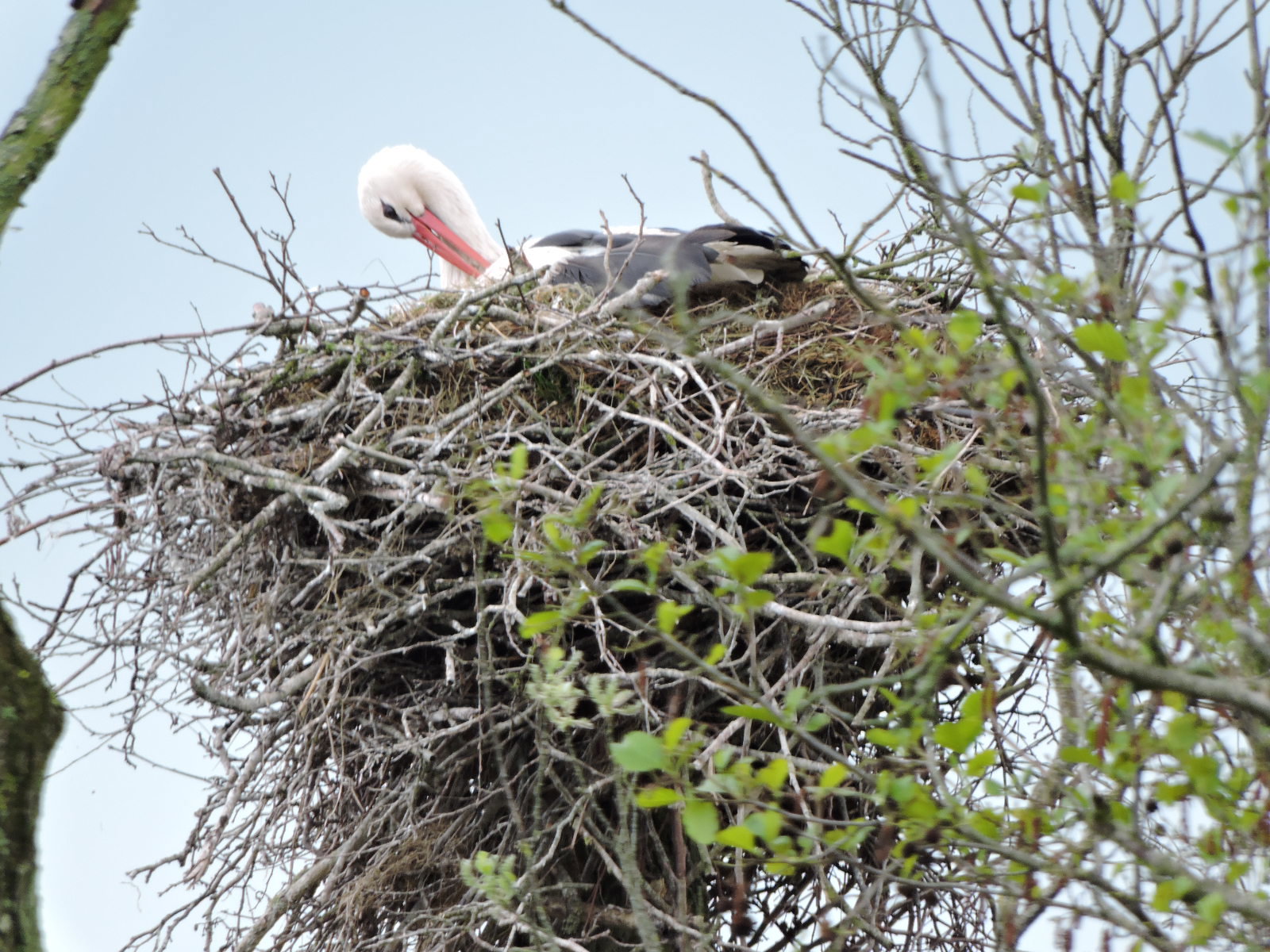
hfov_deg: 1.7
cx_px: 635
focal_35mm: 1200
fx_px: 44026
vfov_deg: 1.2
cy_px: 476
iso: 110
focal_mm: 215
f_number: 6
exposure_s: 1/60
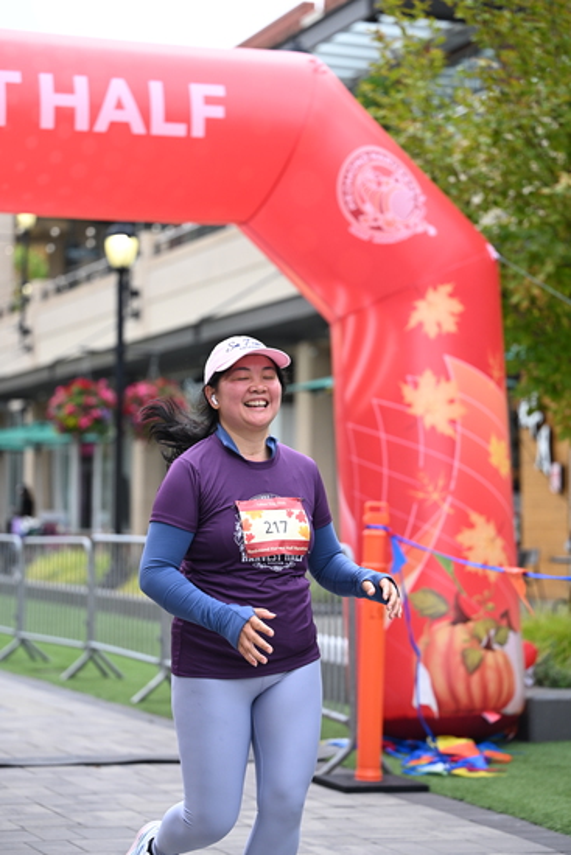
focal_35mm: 88
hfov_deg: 15.5
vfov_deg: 23.1
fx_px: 2092
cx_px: 286
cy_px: 428
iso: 640
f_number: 2.8
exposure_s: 1/2000
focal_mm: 88
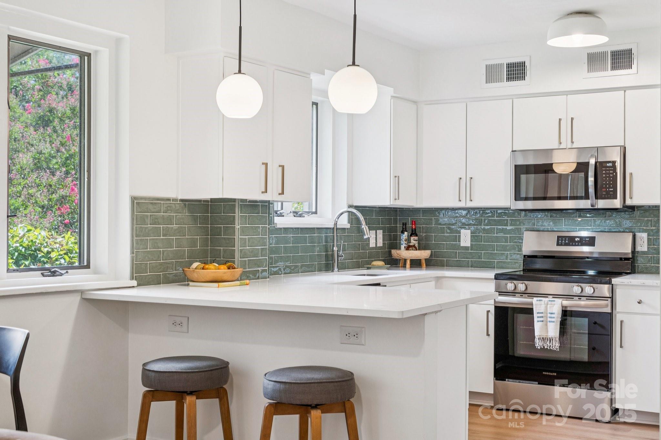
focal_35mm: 46
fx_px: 844
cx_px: 330
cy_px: 220
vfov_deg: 29.2
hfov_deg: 42.7
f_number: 7.1
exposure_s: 1/25
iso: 160
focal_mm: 46
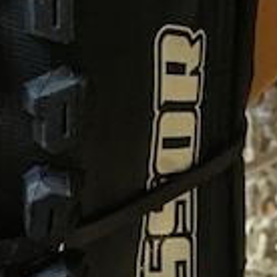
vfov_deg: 11.0
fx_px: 1349
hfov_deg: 11.3
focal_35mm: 149
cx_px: -118
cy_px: -213
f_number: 2.2
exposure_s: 1/30
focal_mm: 4.15
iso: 160
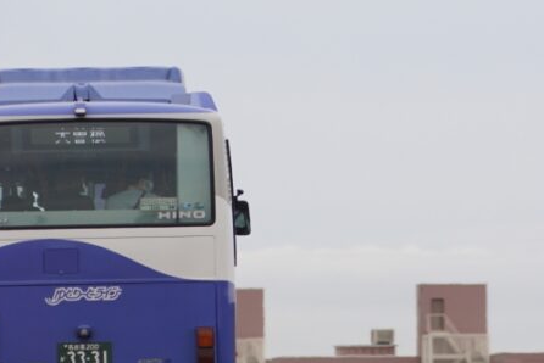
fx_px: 10932
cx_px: 301
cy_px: 236
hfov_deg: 2.9
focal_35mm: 723
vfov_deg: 1.9
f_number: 6.3
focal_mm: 210
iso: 125
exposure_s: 1/400
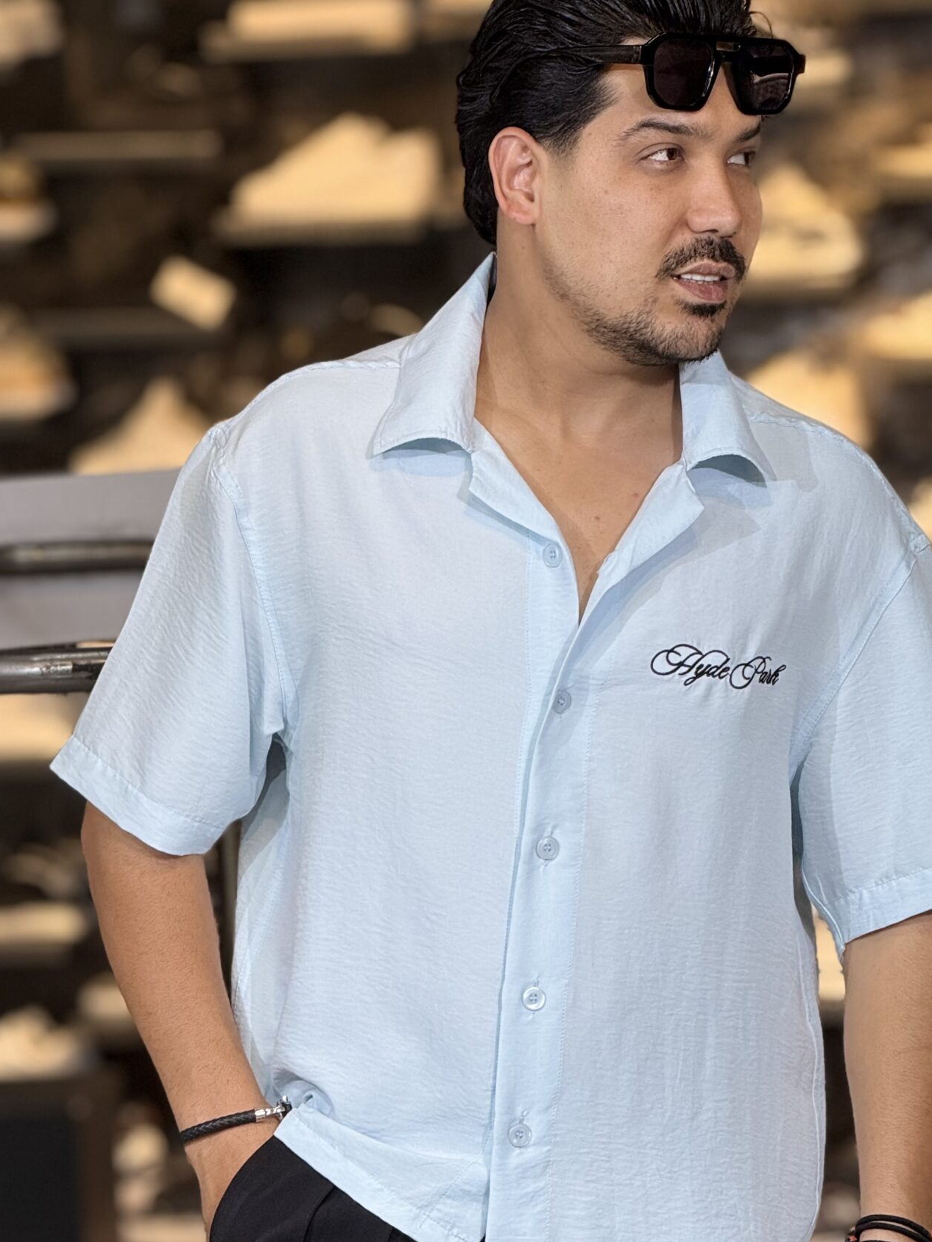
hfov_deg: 8.2
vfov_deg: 10.9
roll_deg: +1.8
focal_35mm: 182
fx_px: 6534
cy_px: 754
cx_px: 532
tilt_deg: -4.3
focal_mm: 15.66
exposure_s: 1/100
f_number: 2.8
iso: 125
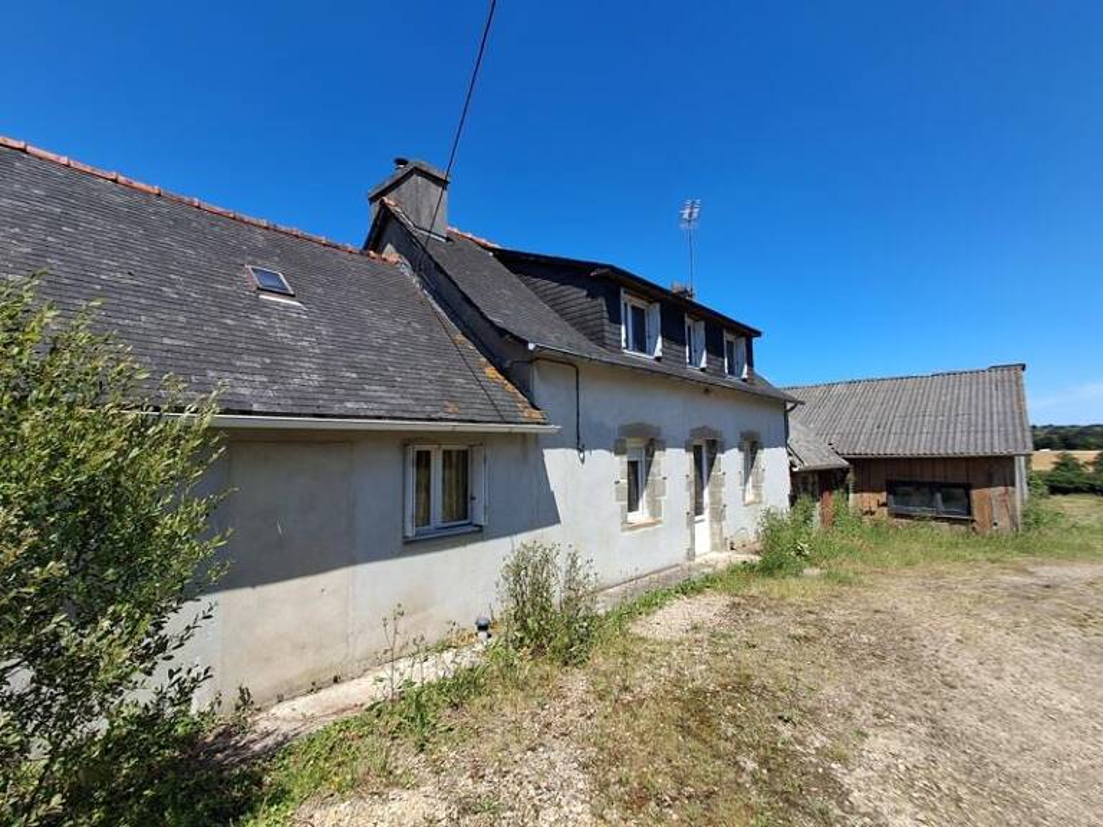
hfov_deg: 94.5
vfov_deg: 78.1
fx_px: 510
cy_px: 414
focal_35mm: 16
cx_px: 552
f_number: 2.2
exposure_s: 1/831
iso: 40
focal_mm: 1.64
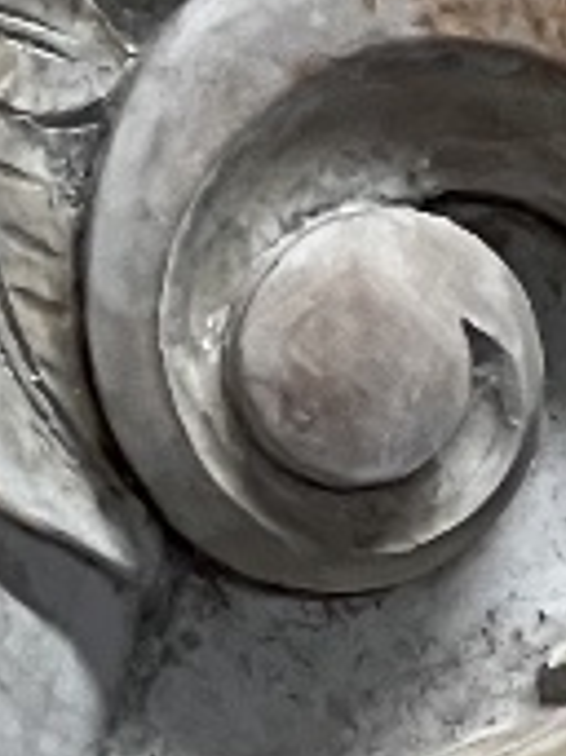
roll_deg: -1.1
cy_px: 920
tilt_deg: -24.7
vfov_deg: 3.7
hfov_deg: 2.7
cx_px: -575
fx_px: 11809
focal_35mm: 541
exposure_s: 1/50
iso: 250
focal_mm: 9
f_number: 2.8
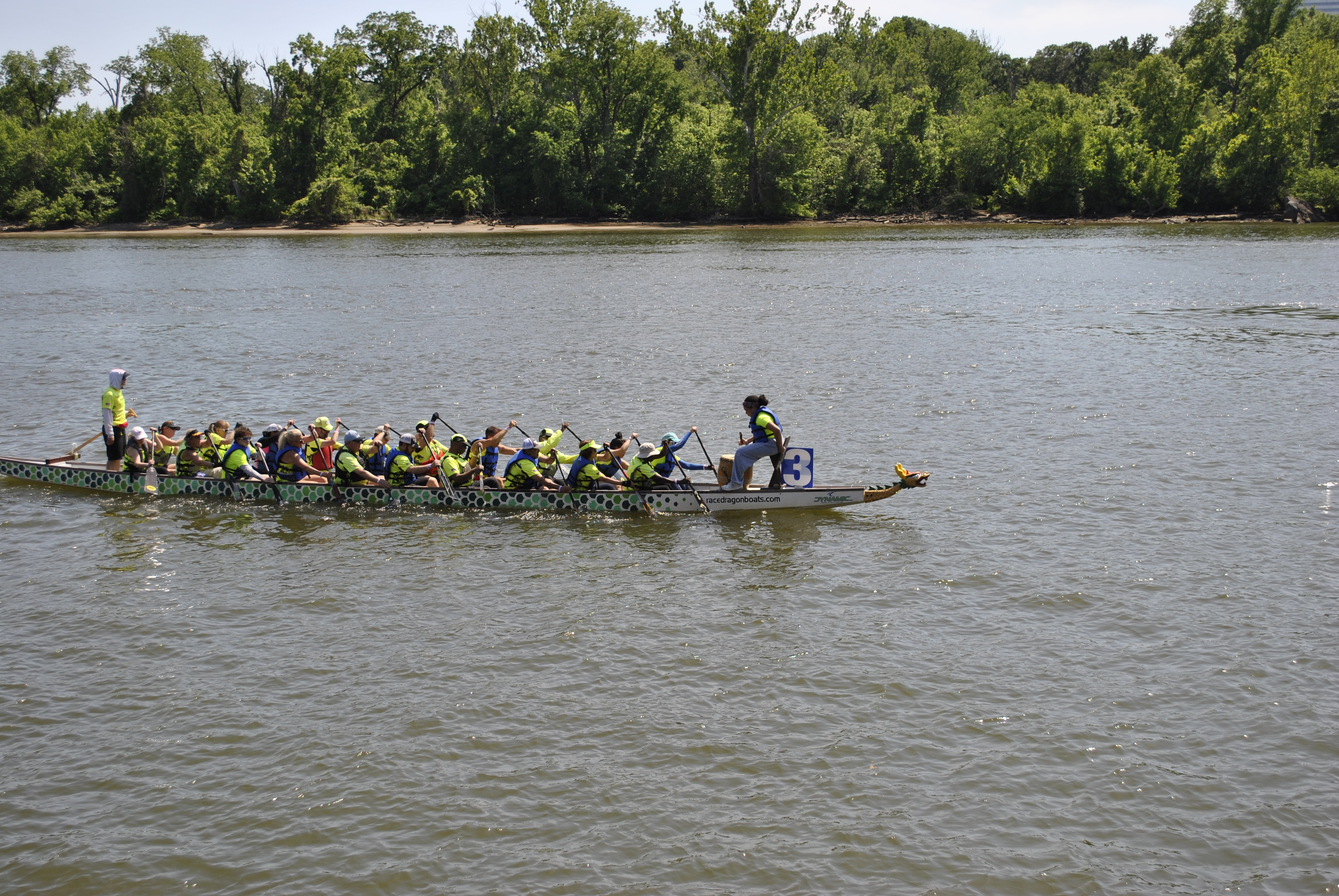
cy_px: 448
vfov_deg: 28.2
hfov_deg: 41.1
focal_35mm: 48
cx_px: 670
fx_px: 1787
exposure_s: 1/640
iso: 100
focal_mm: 32
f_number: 5
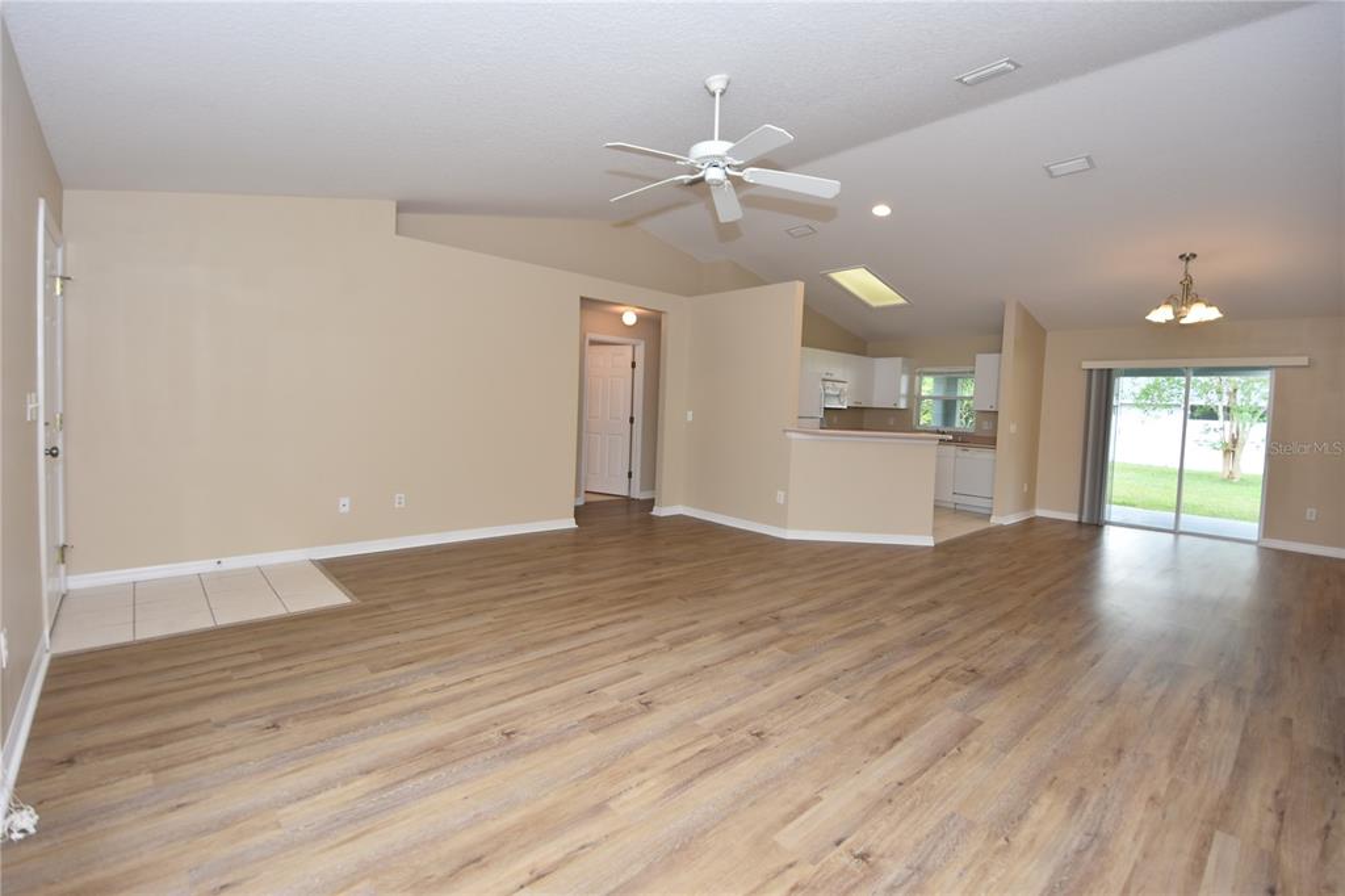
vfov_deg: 77.3
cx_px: 672
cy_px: 448
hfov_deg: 100.4
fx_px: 560
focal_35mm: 15
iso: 200
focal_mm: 10
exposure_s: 1/80
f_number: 4.5
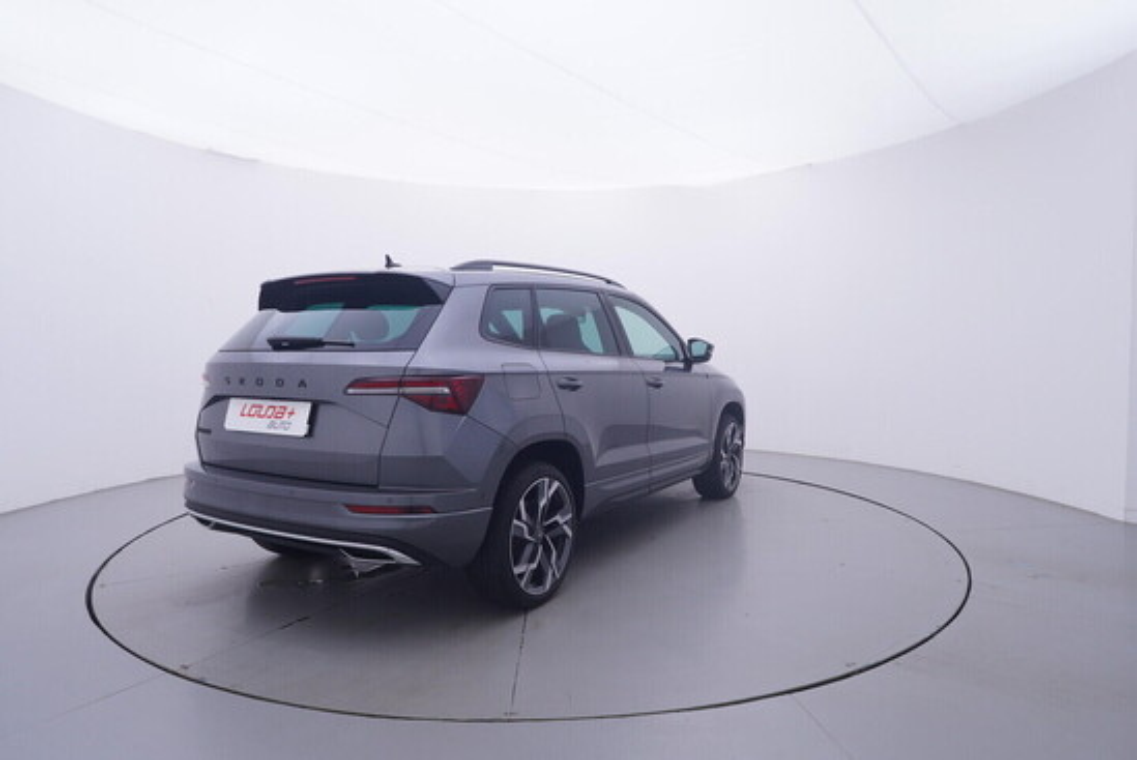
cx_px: 568
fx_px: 711
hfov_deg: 77.3
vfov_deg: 56.2
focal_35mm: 22
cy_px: 380
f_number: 5
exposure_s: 1/80
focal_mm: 15
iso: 200
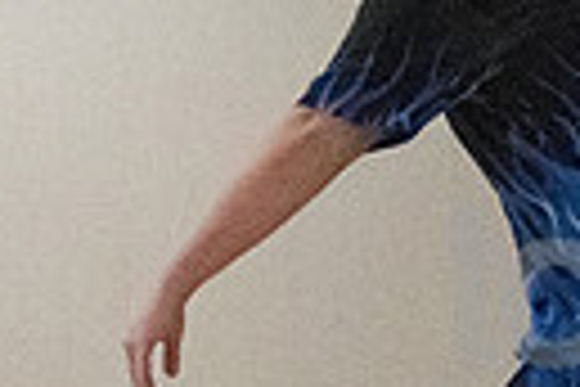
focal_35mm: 553
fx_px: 8909
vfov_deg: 2.5
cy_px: 364
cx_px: 589
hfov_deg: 3.7
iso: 10000
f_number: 4
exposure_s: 1/1250
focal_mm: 82
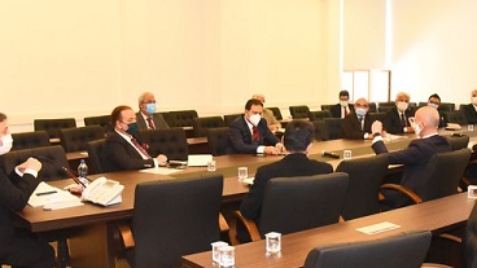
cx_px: 310
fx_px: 519
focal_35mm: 41
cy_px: 146
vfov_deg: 29.0
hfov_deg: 48.7
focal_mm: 24
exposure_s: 1/200
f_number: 6.3
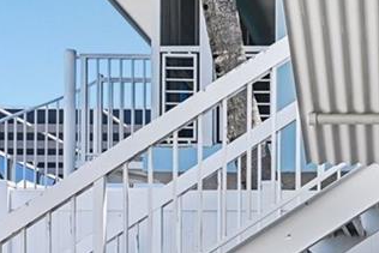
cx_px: 419
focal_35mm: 91
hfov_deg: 21.2
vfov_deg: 14.3
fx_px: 958
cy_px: 348
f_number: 6.3
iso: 100
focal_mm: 18
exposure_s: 1/200
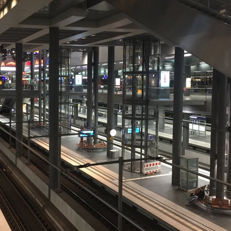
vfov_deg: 40.9
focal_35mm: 41
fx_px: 310
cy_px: 103
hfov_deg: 40.5
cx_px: 82
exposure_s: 1/8
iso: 125
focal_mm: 4.15
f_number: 2.2
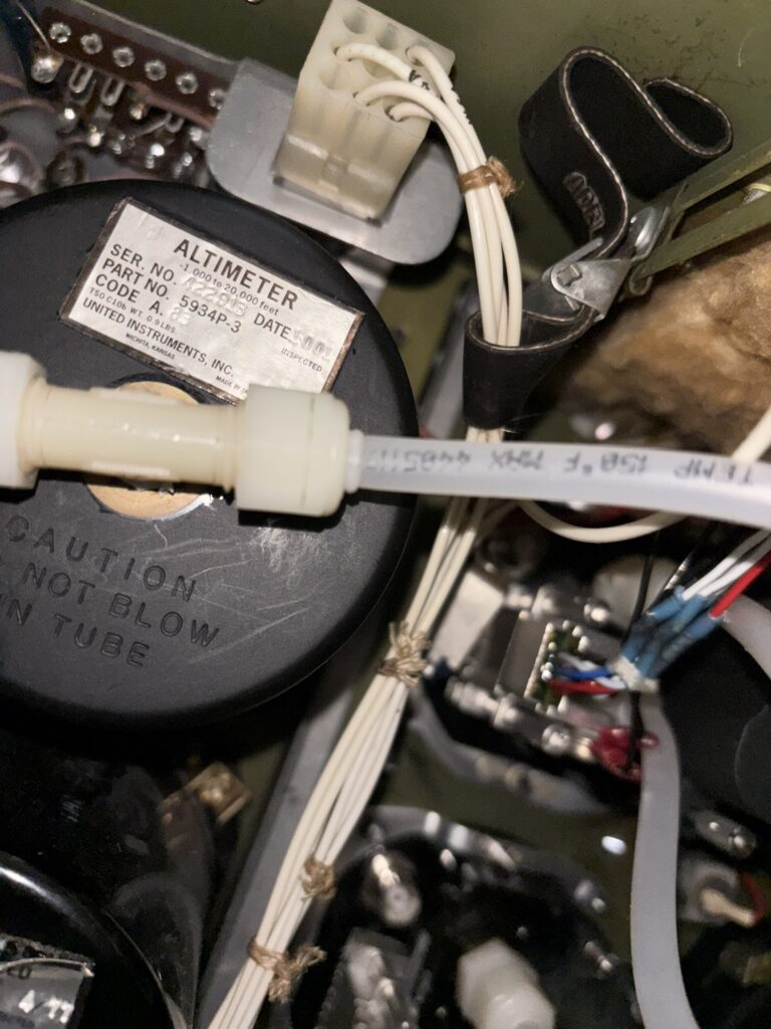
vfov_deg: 67.3
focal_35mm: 26
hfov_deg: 53.1
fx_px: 772
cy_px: 514
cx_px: 386
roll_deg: -21.7
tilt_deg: +4.2
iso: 32
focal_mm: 5.96
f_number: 1.6
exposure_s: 1/4
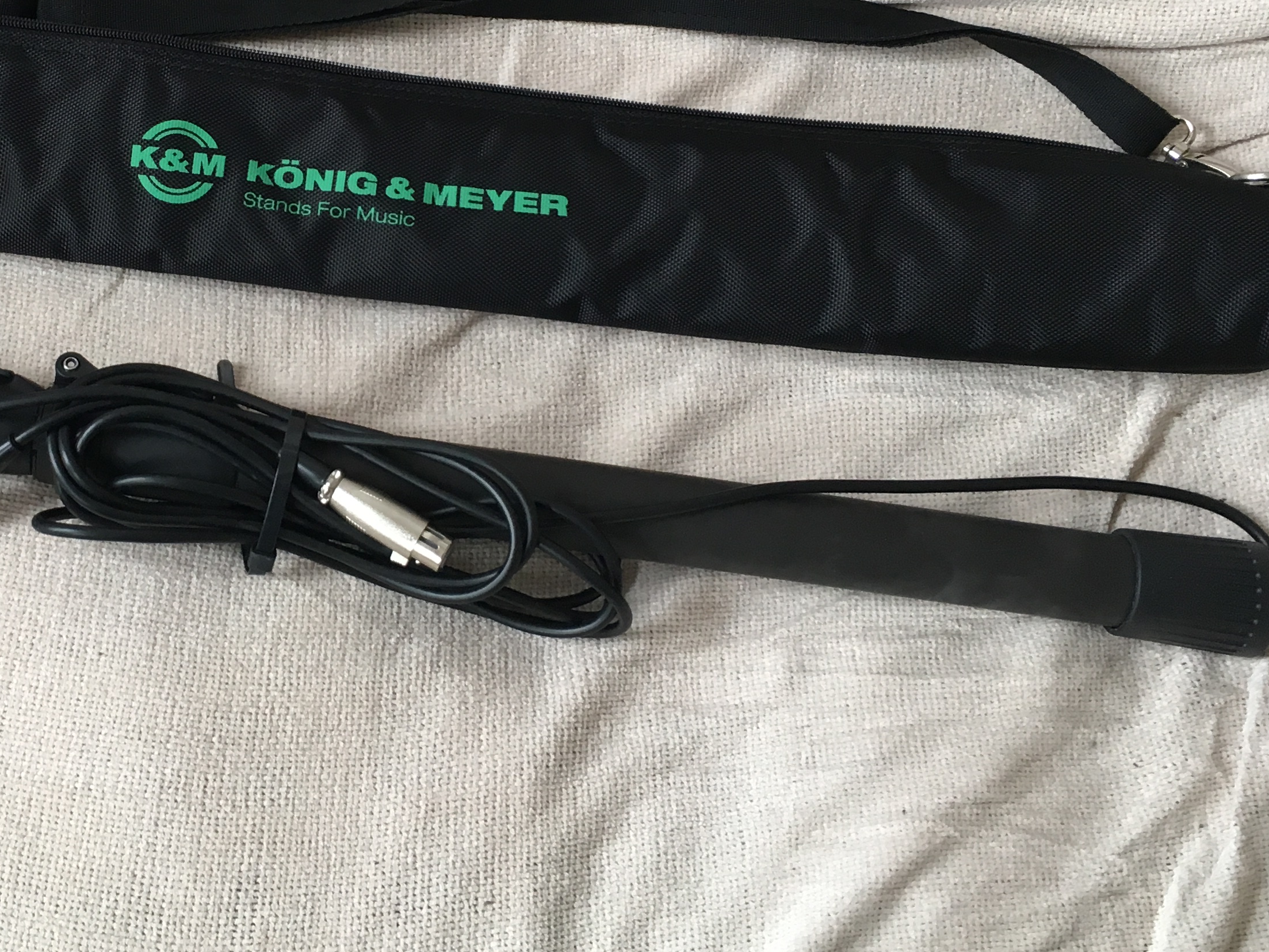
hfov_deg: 35.2
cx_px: 291
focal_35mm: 53
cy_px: 225
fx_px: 1943
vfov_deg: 27.1
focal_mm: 4.15
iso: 80
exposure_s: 1/33
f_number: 2.2
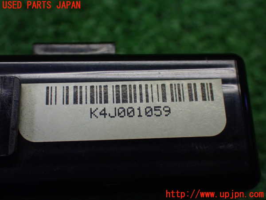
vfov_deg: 27.0
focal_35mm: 54
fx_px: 415
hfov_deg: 35.5
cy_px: 100
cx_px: 133
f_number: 3.3
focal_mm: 9.65
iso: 640
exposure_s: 1/200
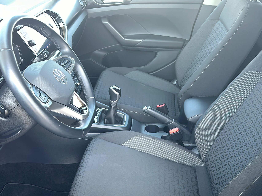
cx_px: 167
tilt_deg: -32.6
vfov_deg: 39.1
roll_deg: -1.5
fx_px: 272
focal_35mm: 36
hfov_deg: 50.7
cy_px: 135
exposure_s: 1/67.7
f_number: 1.78
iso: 57
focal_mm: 6.86
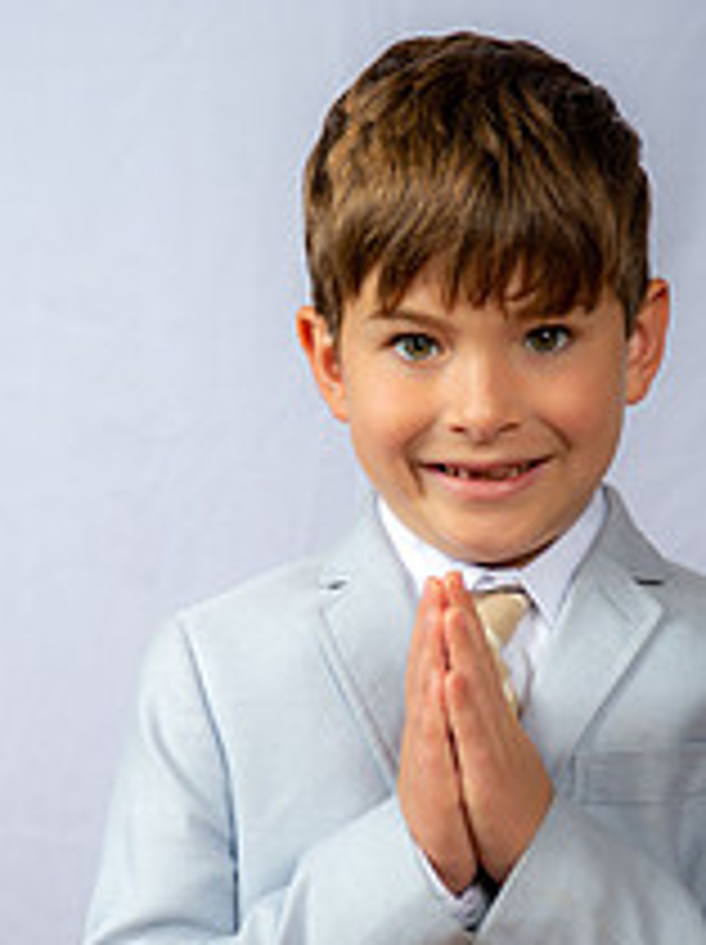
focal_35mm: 136
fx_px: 3706
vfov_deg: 14.5
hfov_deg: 10.9
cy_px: 675
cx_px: 416
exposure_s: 1/200
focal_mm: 66
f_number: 6.3
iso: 250
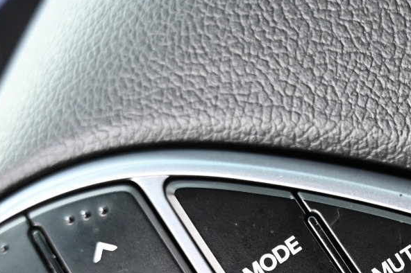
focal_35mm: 118
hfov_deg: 16.9
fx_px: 1346
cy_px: 361
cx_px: 426
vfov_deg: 11.3
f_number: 4
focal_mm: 43
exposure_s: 1/125
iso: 1000
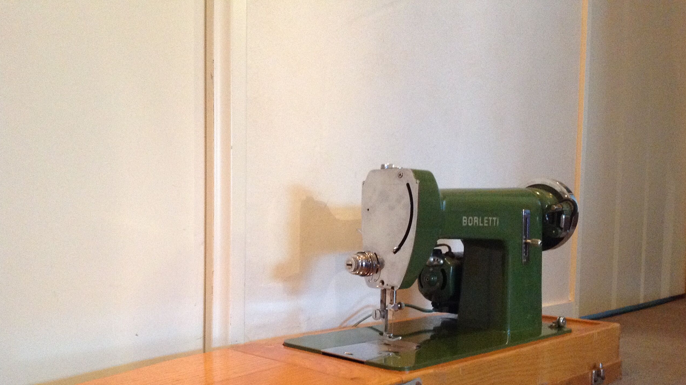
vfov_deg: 30.2
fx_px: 709
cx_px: 346
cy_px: 261
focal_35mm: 39
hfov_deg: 51.6
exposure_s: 1/17
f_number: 2.4
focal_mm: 4.28
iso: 500
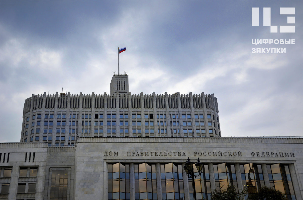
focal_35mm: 40
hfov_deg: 48.0
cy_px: 100
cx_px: 152
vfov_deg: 32.9
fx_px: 340
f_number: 7.1
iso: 200
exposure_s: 1/200
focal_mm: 27
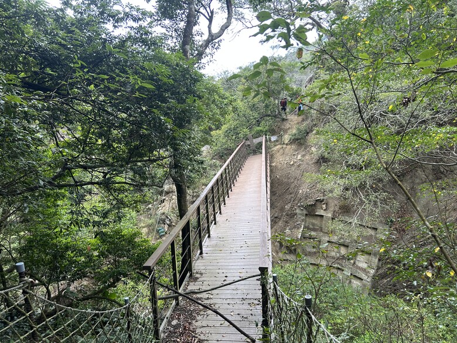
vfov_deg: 53.1
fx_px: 343
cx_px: 228
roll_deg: +3.1
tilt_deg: -15.7
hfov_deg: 67.3
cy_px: 172
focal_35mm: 26
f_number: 1.5
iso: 32
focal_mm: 5.7
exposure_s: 1/133
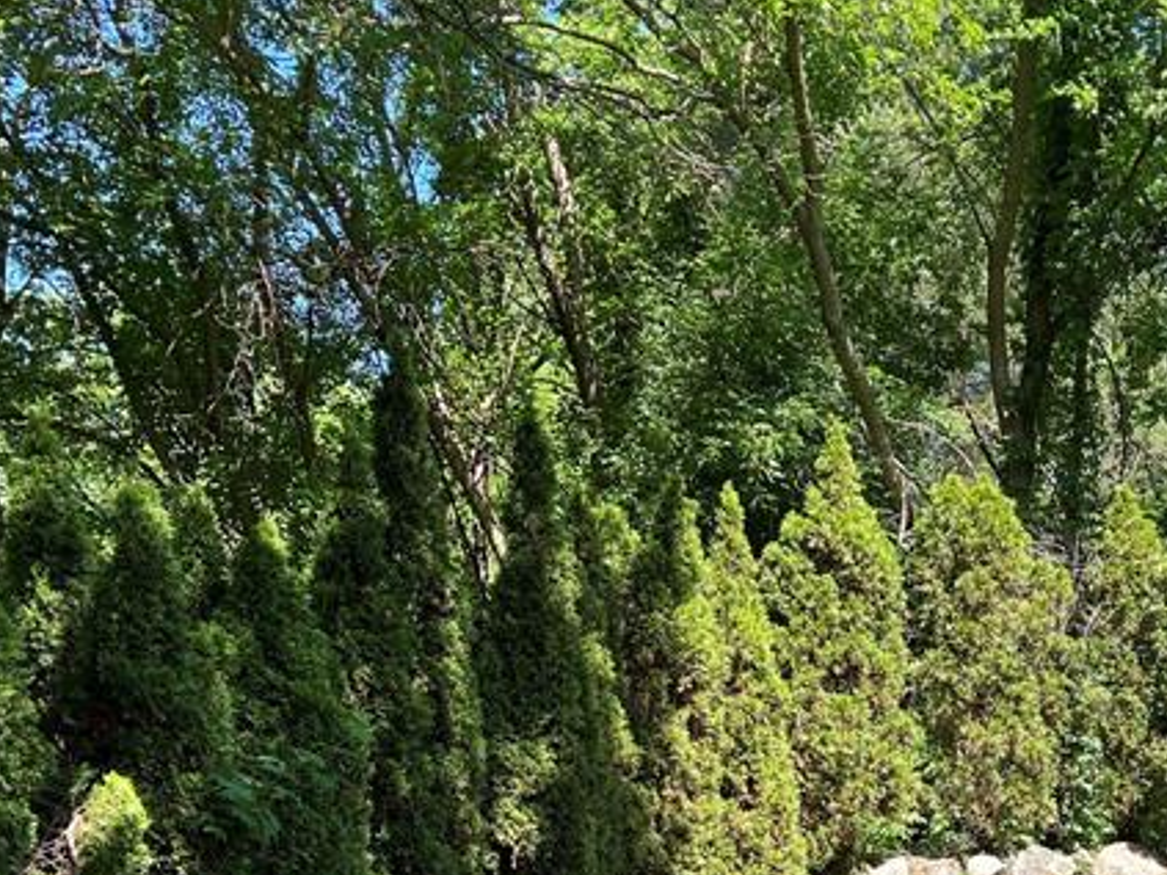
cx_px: 737
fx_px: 2123
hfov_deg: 30.6
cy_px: 740
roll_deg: +1.6
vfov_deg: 22.8
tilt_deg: -1.8
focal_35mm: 63
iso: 50
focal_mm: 5.7
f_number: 1.5
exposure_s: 1/628
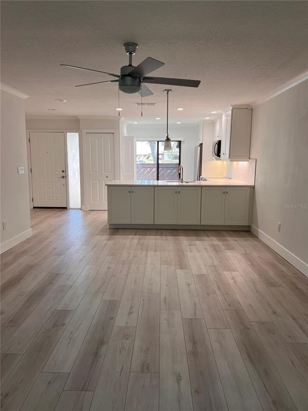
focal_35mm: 26
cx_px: 154
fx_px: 308
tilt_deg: -8.2
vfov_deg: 67.3
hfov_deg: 53.1
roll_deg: +0.2
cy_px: 206
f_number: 1.5
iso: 100
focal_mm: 5.7
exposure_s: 1/120
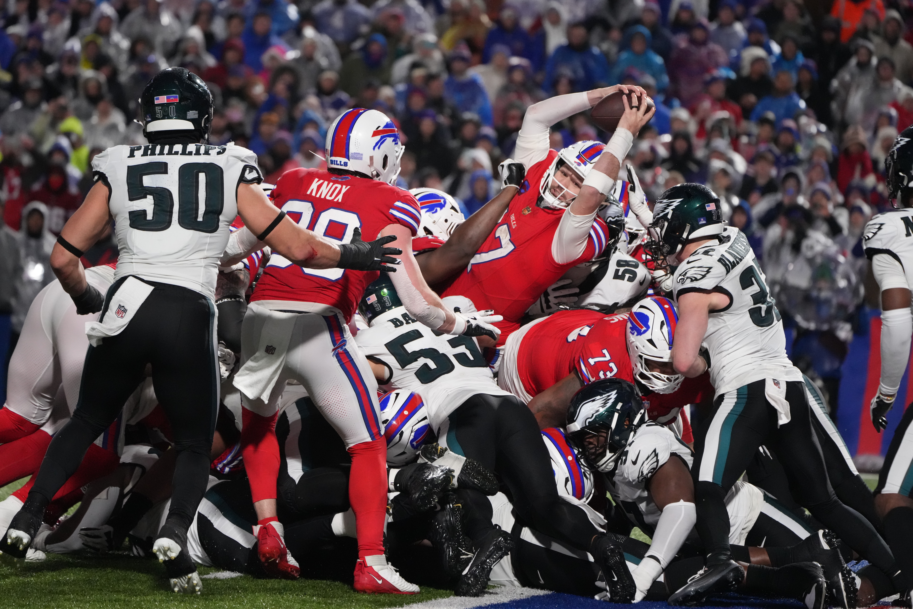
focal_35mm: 279
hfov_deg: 7.4
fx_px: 7075
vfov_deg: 4.9
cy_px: 304
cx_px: 456
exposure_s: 1/1600
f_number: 5.6
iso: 6400
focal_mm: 279
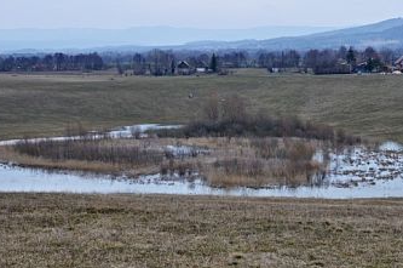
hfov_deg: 21.0
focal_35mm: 95
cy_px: 133
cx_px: 361
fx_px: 1062
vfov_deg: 14.4
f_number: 10
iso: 100
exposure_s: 1/100
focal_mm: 34
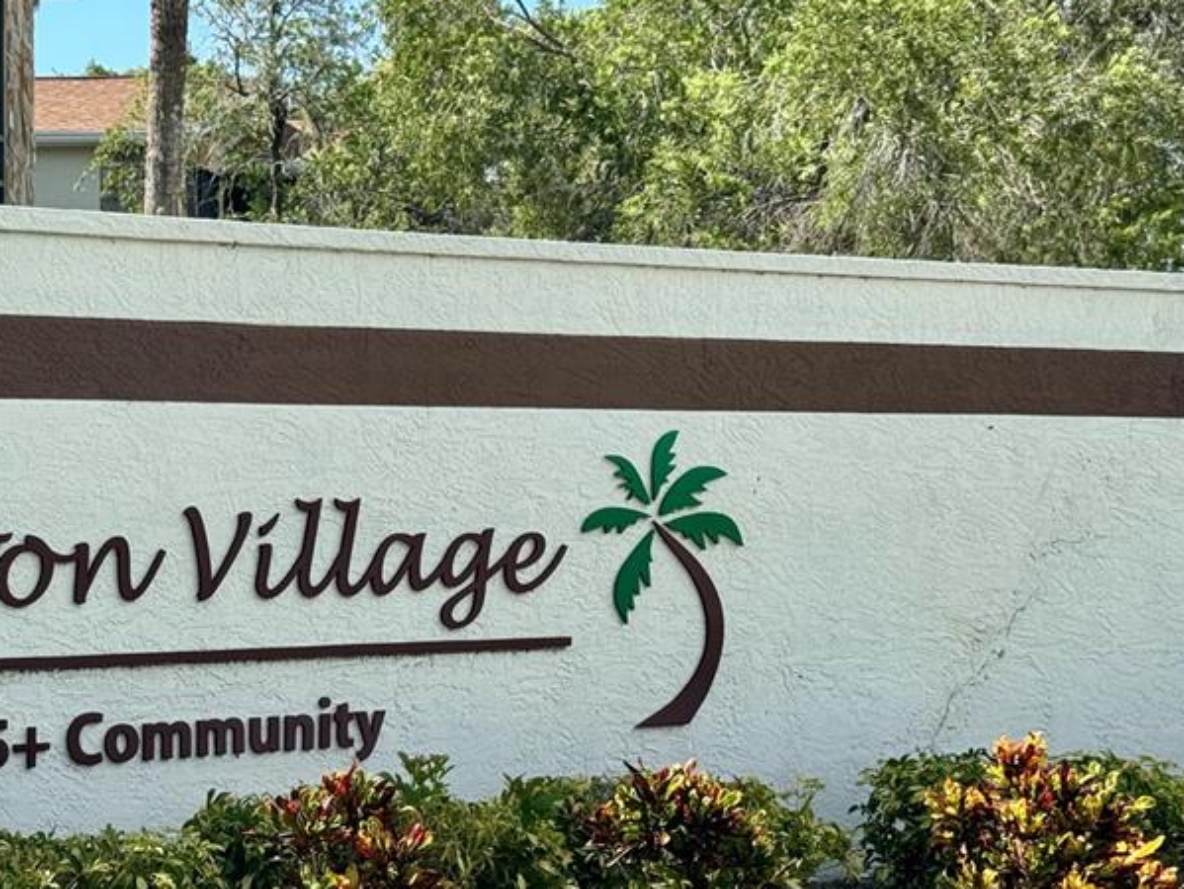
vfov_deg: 17.9
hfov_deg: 23.6
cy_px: 699
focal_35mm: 82
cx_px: 289
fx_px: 2806
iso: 64
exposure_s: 1/3257
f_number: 1.78
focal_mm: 6.76
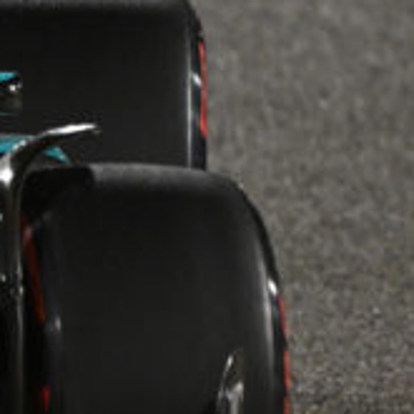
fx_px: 28564
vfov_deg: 0.8
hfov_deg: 0.8
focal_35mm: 2111
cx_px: -841
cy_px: 265
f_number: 4
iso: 3200
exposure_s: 1/1250
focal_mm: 400
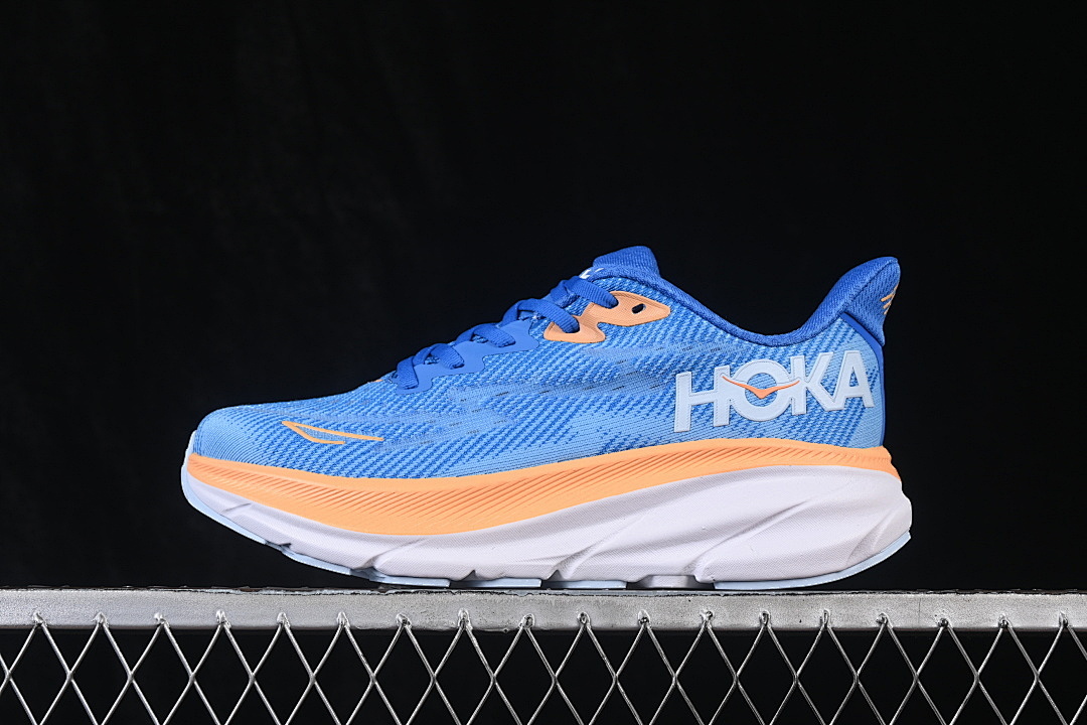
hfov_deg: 27.0
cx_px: 544
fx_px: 2264
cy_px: 362
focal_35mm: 75
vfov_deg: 18.2
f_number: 8
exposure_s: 1/80
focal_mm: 50
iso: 160
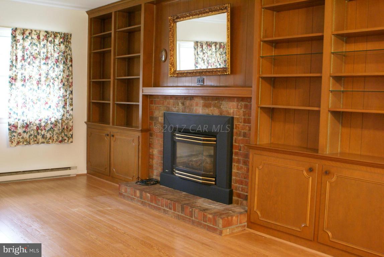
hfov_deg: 49.5
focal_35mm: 39
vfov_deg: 34.3
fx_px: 416
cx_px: 192
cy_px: 128
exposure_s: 1/10
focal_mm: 26
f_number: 4.5
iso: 400
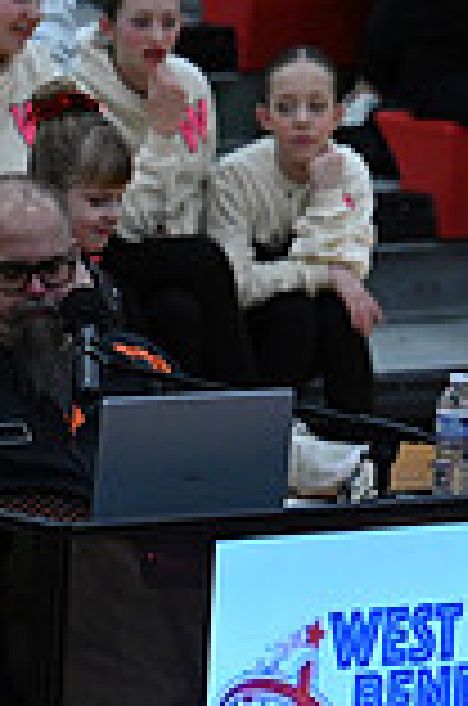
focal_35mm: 741
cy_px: 632
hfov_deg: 1.8
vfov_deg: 2.8
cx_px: 1246
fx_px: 14513
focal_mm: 200
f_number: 4
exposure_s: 1/400
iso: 4000
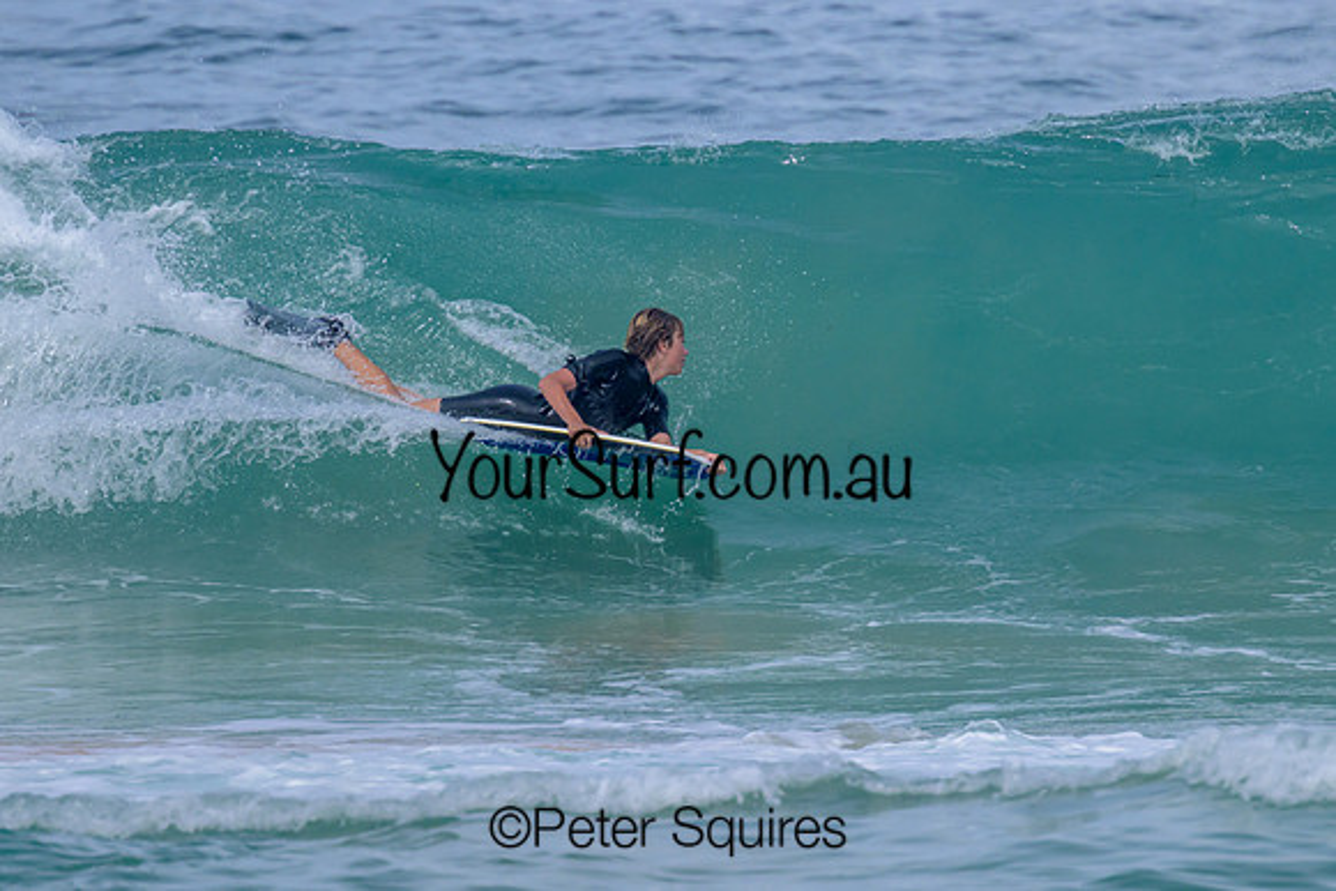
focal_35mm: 1077
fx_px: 39964
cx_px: 814
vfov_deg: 1.3
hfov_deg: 1.9
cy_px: 393
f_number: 11
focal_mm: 800
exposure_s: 1/2000
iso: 900
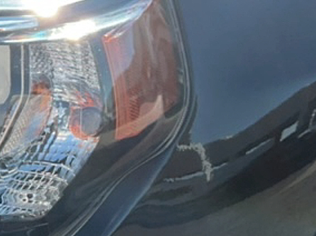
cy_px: 133
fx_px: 931
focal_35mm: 102
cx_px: -175
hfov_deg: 17.2
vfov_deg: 14.5
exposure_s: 1/486
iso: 25
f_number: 1.8
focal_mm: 3
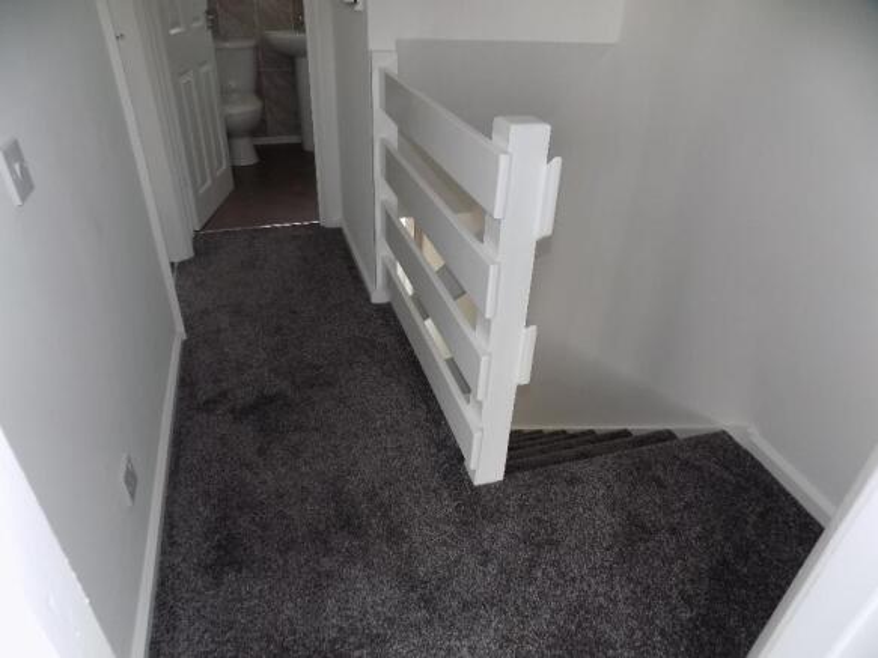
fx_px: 583
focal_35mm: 23
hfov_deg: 73.9
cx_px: 439
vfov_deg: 58.9
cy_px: 329
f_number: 3.1
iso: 200
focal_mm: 4
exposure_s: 1/30
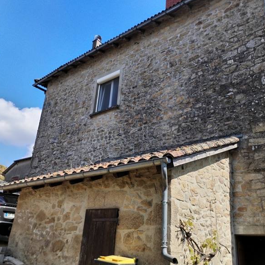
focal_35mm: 35
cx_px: 138
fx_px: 303
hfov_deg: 47.2
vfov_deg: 47.2
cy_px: 134
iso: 100
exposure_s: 1/1057
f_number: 1.8
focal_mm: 4.75
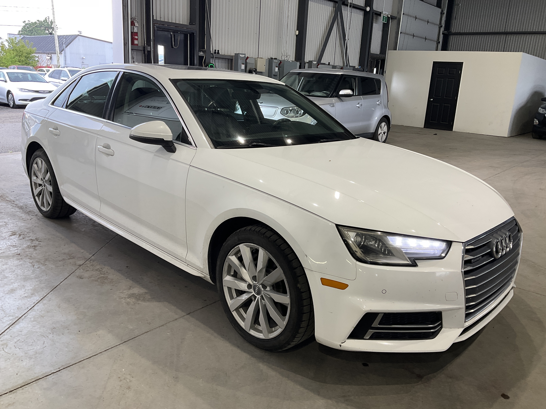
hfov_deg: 61.7
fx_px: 457
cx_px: 273
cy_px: 204
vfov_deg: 48.2
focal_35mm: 29
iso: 50
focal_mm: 3
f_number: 1.8
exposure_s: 1/120
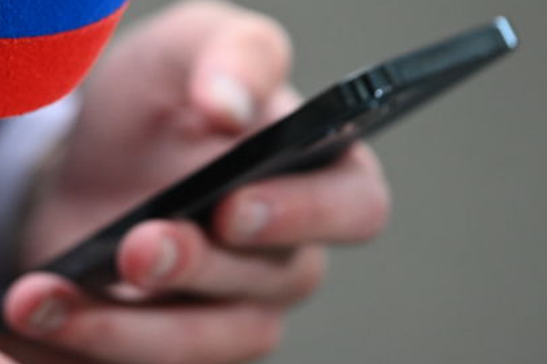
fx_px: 19083
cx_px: 55
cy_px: -19
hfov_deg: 1.6
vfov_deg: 1.1
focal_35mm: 1256
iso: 3200
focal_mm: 500
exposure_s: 1/1000
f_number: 4
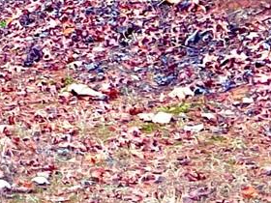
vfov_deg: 7.4
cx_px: -406
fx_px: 1487
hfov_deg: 9.2
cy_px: -233
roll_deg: -0.7
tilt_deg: +0.0
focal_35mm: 190
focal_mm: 5.7
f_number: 1.5
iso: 40
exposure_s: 1/193
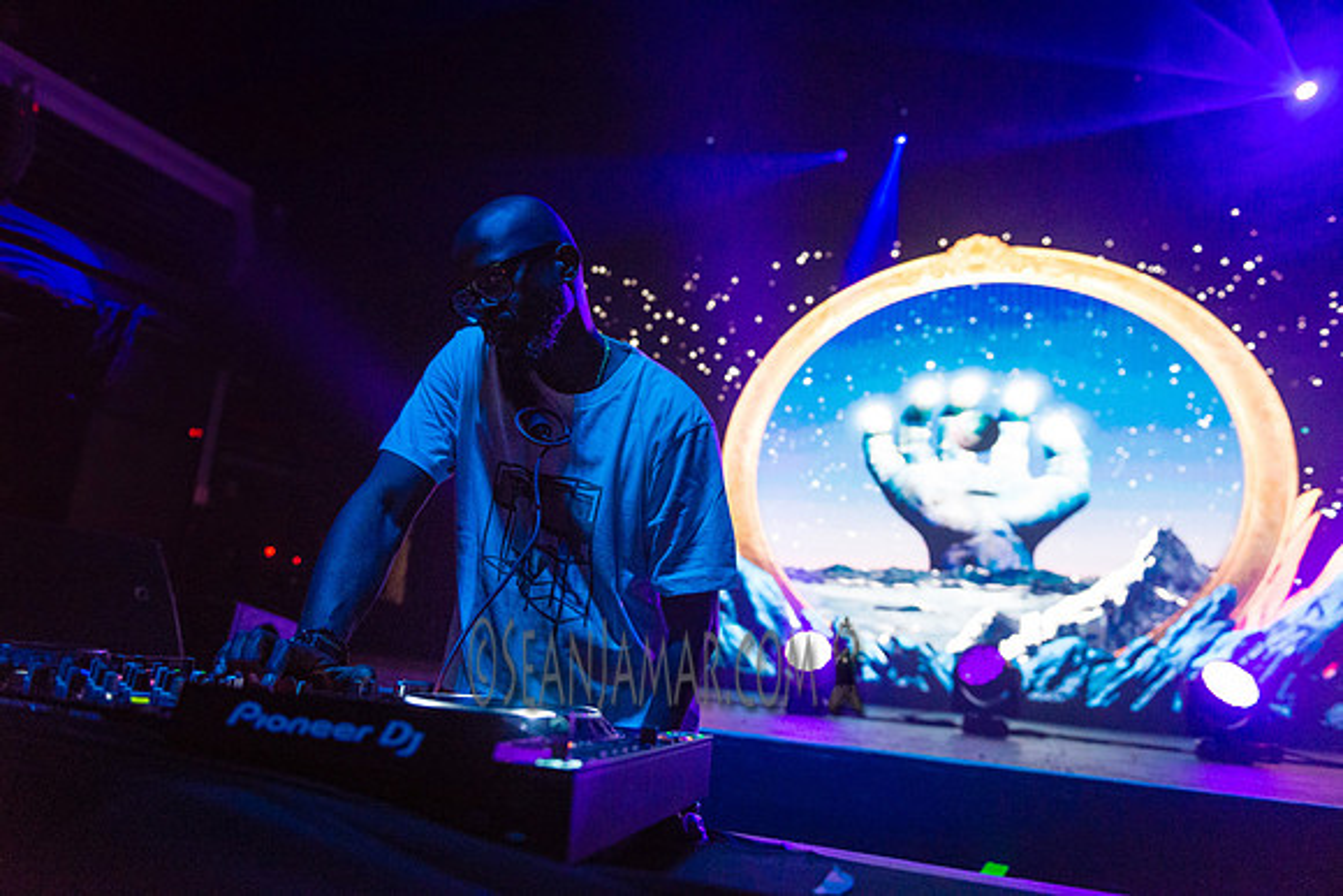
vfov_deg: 49.6
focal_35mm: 26
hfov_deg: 69.4
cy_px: 448
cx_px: 672
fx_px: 970
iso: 4000
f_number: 2.8
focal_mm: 26
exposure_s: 1/320
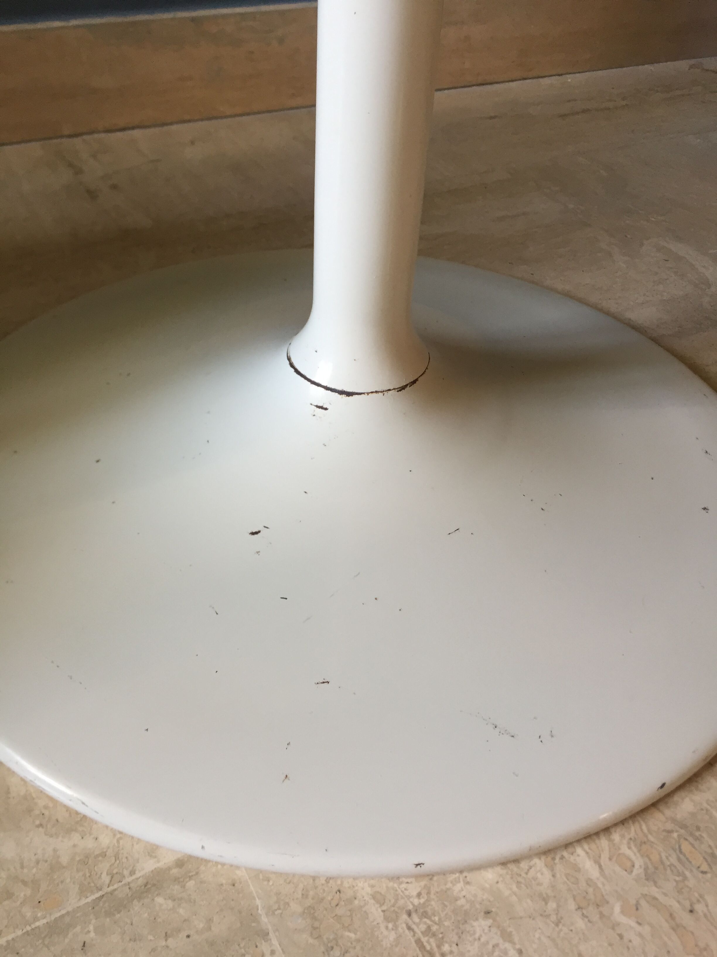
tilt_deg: -43.4
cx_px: 358
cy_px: 478
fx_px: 801
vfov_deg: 61.7
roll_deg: -3.3
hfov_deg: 48.2
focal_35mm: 29
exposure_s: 1/33
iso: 80
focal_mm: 4.15
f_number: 2.2
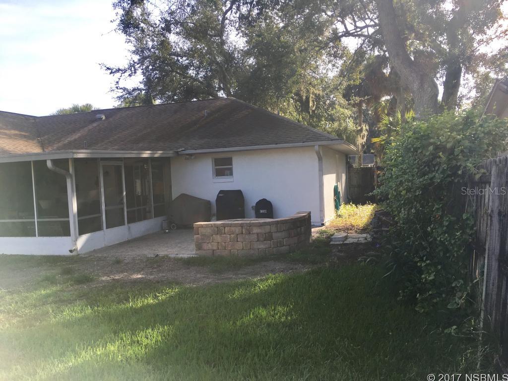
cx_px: 254
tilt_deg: +0.2
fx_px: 426
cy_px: 190
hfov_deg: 61.7
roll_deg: +2.1
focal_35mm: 29
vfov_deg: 48.2
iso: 25
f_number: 2.2
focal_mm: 4.15
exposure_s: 1/523
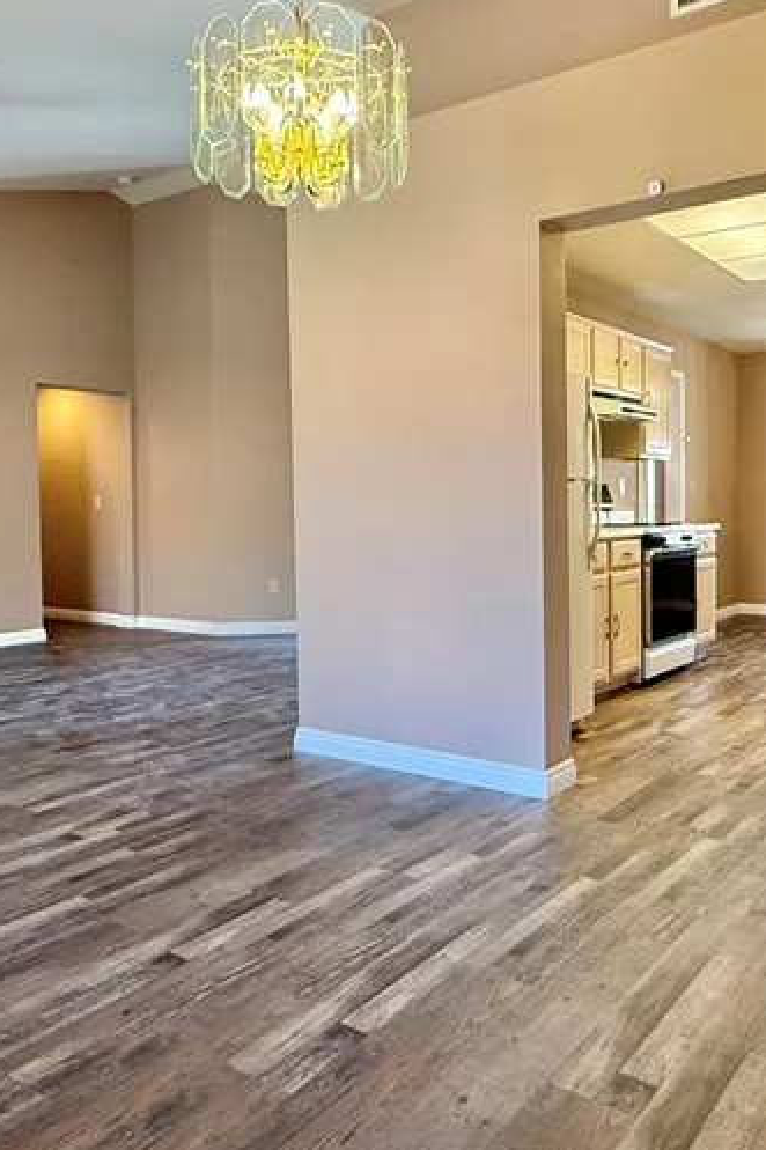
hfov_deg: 43.6
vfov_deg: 61.9
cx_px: 393
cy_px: 537
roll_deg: +0.5
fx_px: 958
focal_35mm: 30
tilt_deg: -1.8
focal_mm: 2.22
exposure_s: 1/120
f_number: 2.2
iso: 320
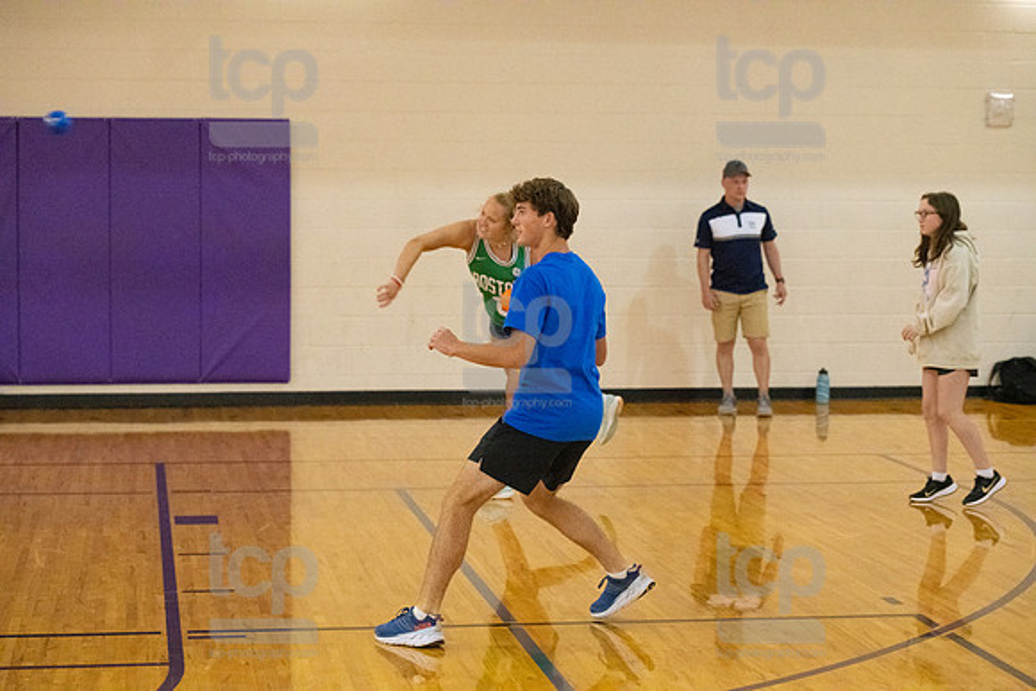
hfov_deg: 23.6
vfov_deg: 15.9
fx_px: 2475
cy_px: 346
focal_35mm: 86
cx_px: 518
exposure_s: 1/800
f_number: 4
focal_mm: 86
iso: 10000
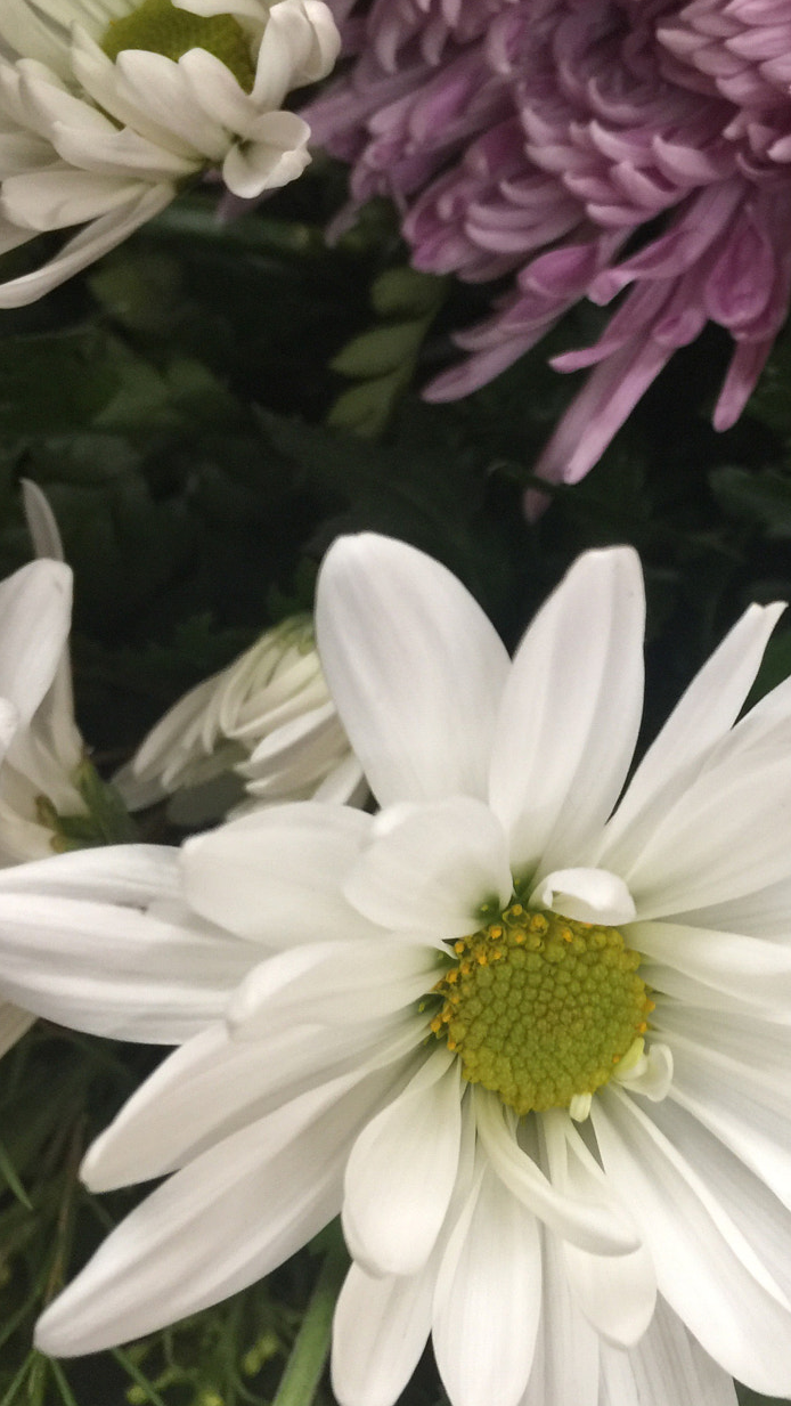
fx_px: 1528
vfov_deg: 49.4
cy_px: 686
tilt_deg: -65.6
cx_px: 637
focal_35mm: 41
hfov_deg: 28.4
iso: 80
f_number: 2.2
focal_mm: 4.15
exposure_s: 1/15
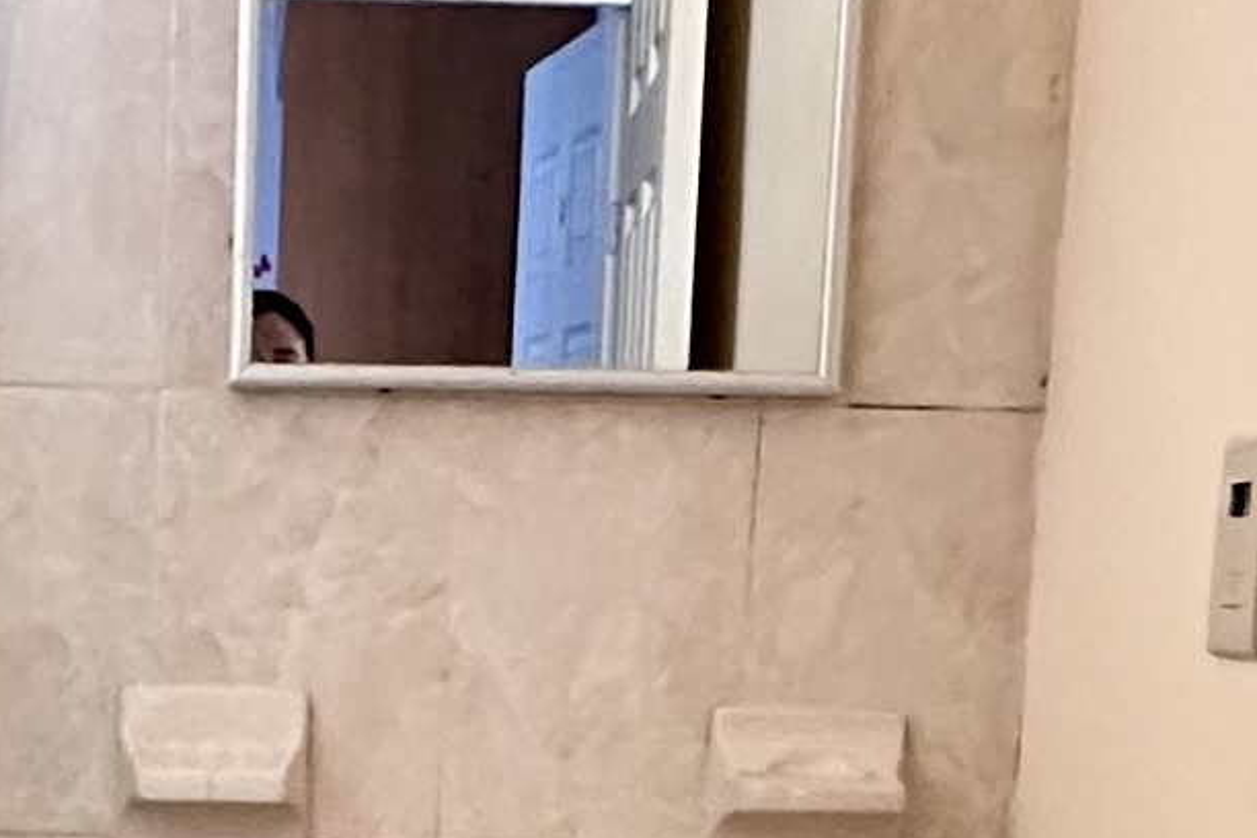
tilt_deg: -11.3
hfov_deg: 20.6
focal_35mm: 96
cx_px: 43
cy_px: 1257
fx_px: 3352
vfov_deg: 13.4
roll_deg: -1.3
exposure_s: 1/60
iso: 400
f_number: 2.2
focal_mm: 2.22
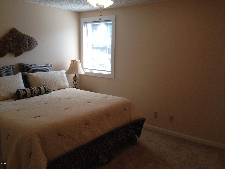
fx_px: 227
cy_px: 84
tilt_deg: -11.0
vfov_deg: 40.7
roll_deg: -0.2
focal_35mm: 35
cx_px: 112
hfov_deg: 52.6
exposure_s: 1/120
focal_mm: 4.28
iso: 80
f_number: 2.4
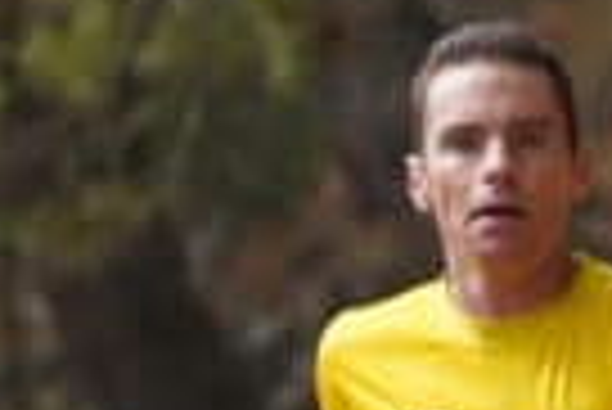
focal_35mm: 1802
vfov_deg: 0.8
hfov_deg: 1.1
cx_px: 356
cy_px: 998
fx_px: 30666
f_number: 6.3
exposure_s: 1/2000
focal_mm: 240
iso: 1600
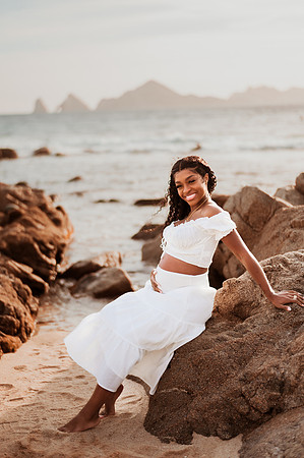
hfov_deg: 23.3
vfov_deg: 34.5
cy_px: 229
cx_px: 152
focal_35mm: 58
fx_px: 736
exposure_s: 1/6400
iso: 125
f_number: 1.4
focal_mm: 58
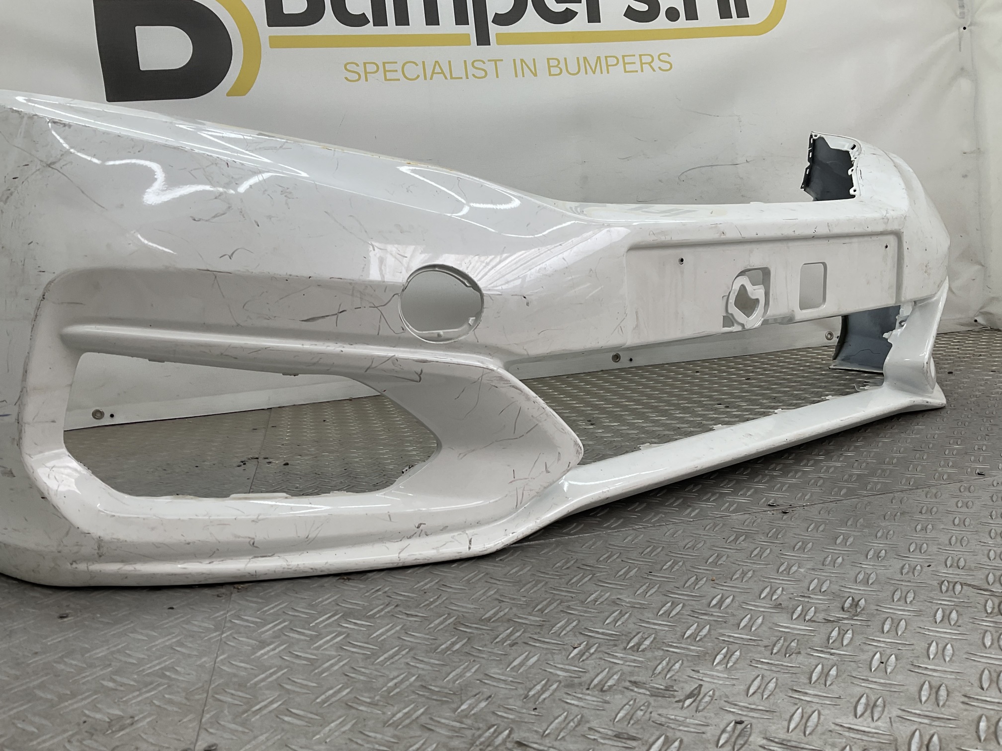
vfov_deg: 48.2
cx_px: 501
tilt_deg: -7.8
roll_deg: +2.5
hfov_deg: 61.7
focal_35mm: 29
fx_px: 839
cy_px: 376
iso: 16
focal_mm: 3
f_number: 1.8
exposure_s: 1/158
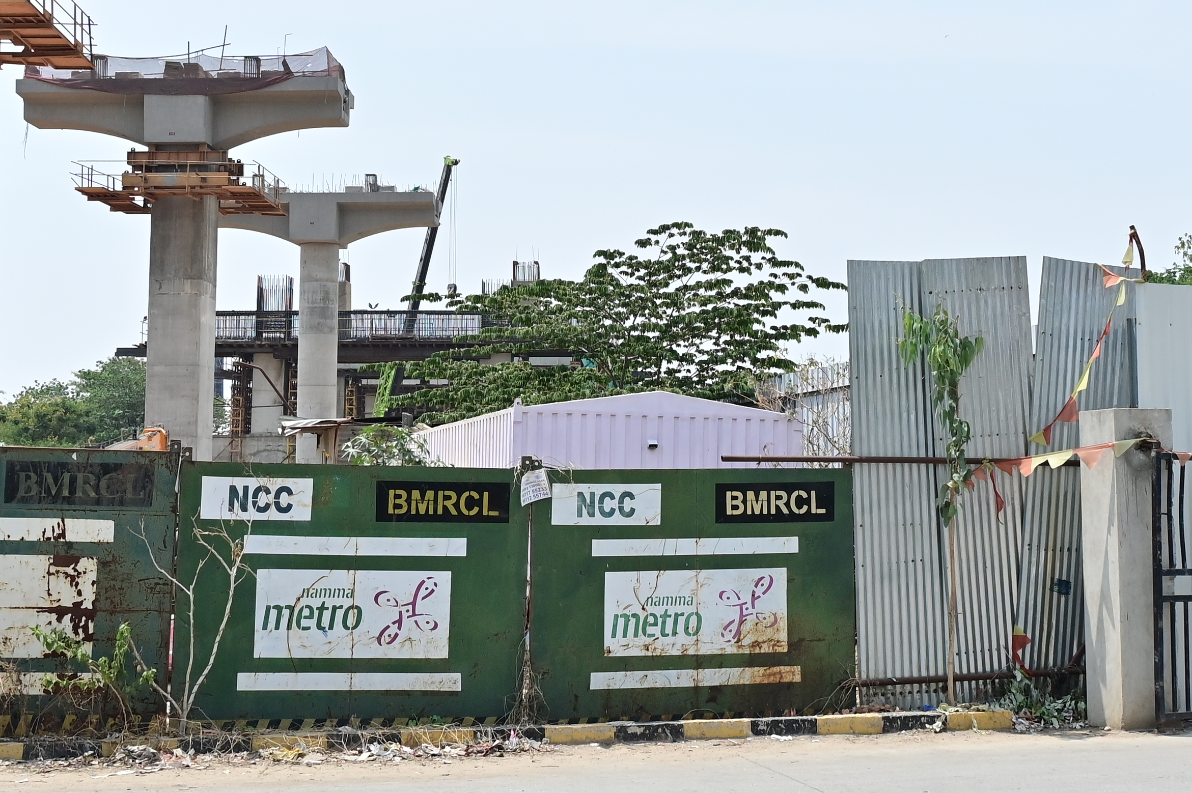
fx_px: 2052
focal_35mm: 62
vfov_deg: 21.8
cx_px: 623
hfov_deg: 32.4
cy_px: 254
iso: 640
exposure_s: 1/2000
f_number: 7.1
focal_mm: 24
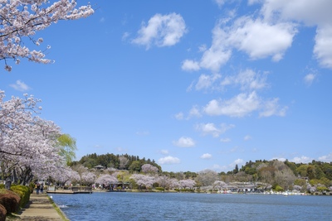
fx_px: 369
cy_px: 110
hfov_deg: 48.4
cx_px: 166
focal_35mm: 40
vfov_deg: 33.4
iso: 200
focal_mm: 26.5
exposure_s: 1/680
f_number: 8
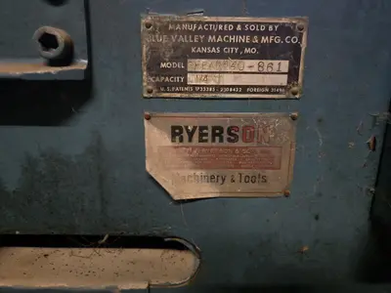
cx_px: 196
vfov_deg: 58.9
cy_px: 146
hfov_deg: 73.9
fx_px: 260
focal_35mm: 23
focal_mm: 6.3
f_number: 1.7
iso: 1250
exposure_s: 1/24
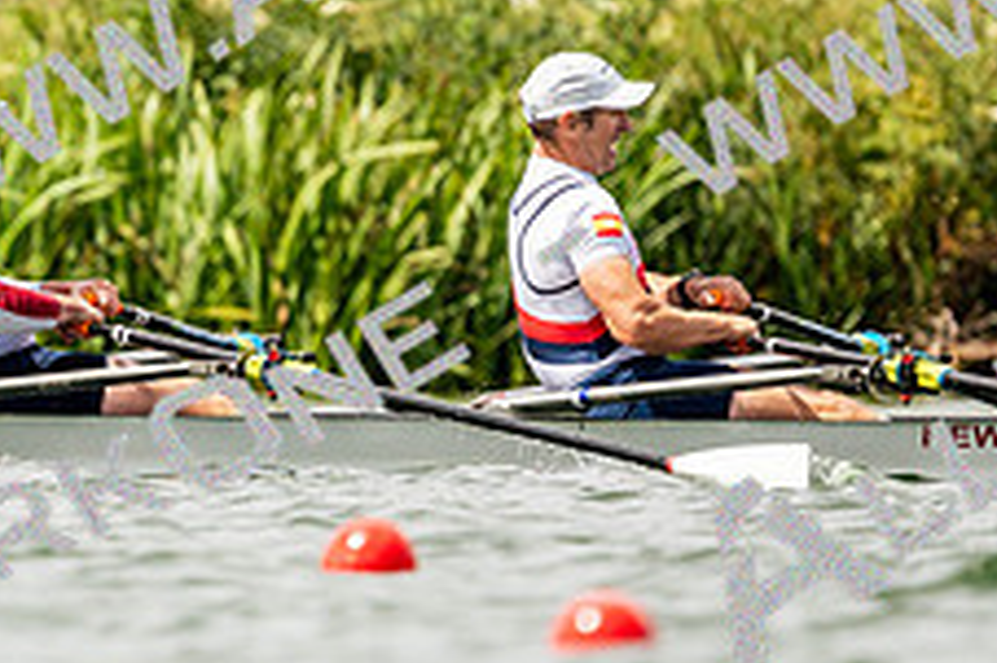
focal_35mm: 1534
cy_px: 270
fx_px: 42451
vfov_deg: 0.9
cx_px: 338
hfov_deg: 1.3
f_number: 6.3
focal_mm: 600
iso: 250
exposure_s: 1/2000
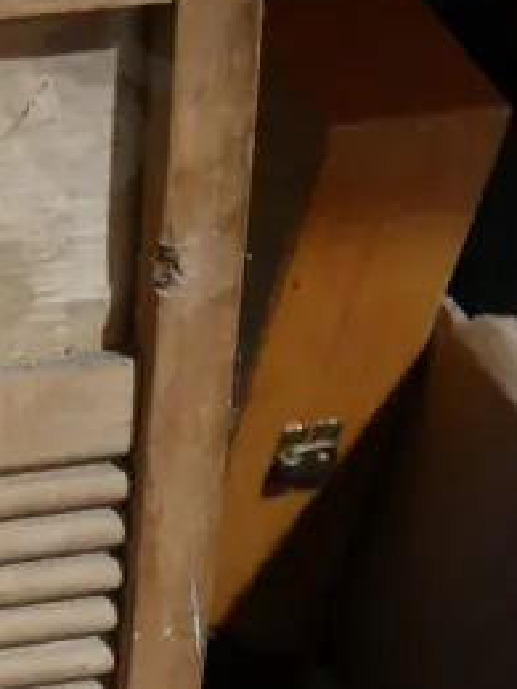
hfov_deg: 11.0
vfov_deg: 15.1
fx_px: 2509
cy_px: 811
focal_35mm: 126
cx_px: -426
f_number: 3.6
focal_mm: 16
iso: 400
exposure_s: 1/60
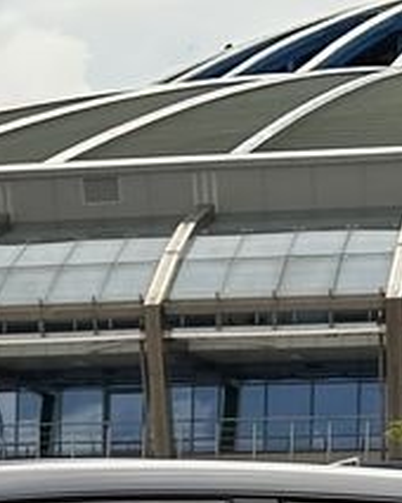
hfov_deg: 5.8
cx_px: -258
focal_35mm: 264
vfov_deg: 7.1
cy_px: 909
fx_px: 3932
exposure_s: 1/437
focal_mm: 6.86
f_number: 1.78
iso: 64
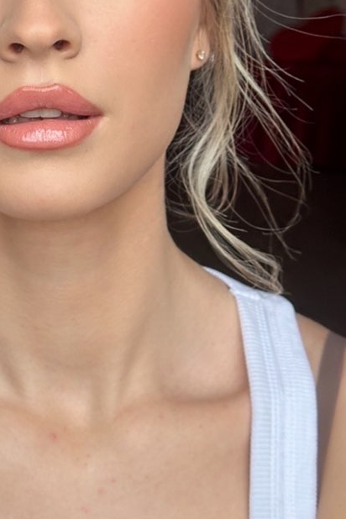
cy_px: 37
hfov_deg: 14.0
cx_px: 41
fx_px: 1398
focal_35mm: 97
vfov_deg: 20.5
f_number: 1.78
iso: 80
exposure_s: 1/83
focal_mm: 6.86
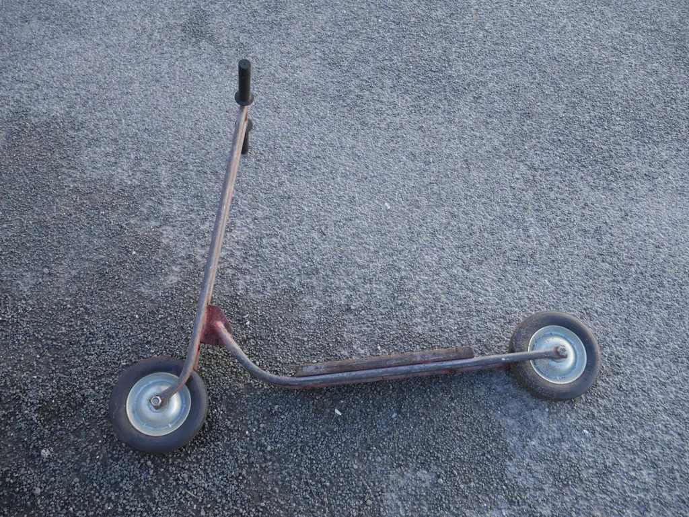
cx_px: 344
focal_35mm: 28
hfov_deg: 63.4
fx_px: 558
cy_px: 258
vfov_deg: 49.8
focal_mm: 14
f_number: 4.5
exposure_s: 1/200
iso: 200
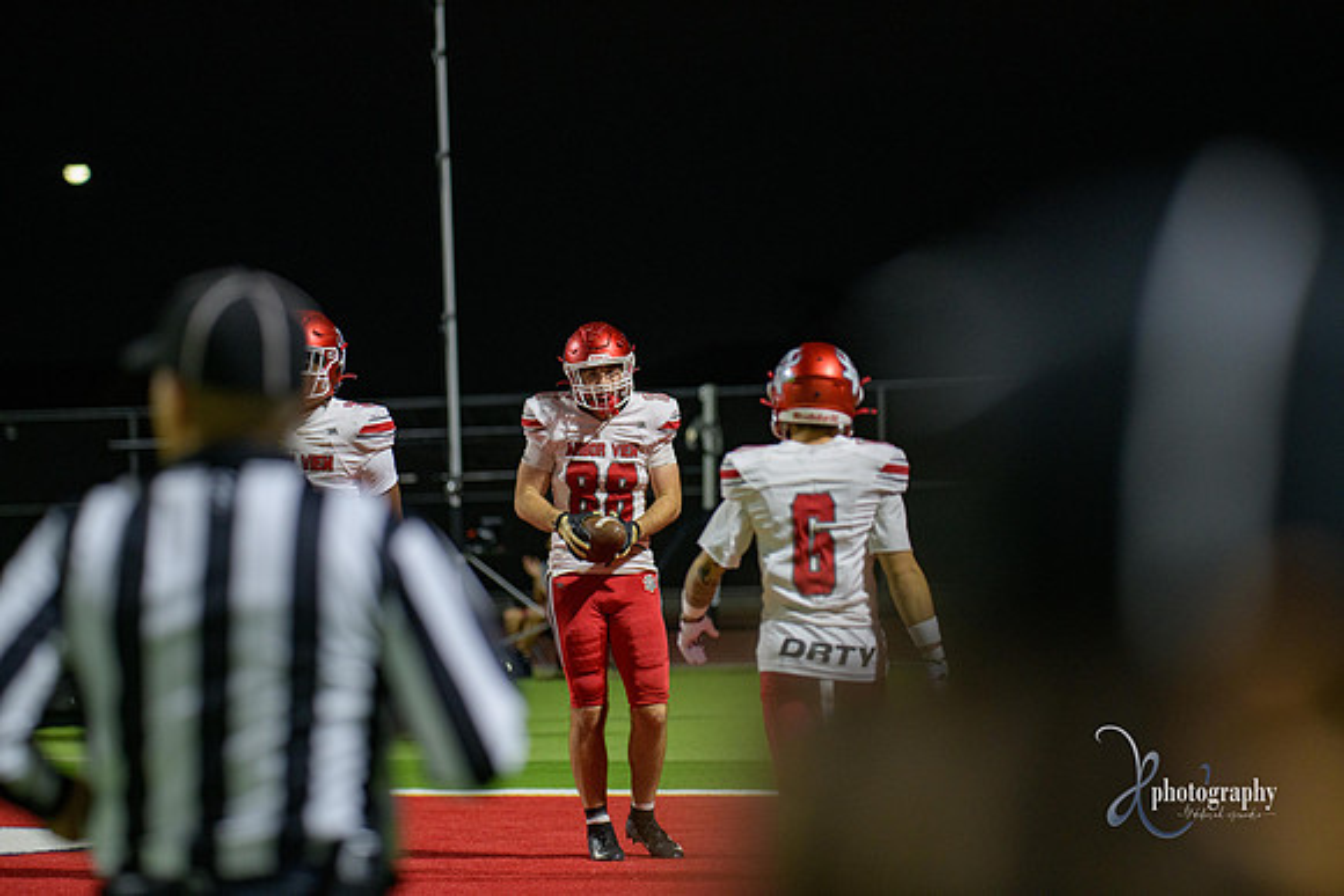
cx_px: 672
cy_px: 448
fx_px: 6348
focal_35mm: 170
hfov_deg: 12.1
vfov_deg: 8.1
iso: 2000
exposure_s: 1/250
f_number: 2.8
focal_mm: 170
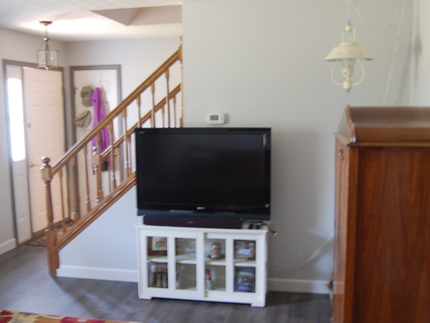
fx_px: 484
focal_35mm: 39
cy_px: 180
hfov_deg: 47.9
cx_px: 215
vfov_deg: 36.8
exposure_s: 1/10
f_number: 3.5
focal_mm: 18
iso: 800
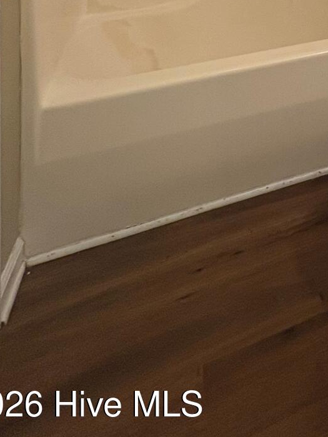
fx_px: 505
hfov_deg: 30.1
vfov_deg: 32.0
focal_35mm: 40
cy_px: -163
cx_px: 405
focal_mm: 2.22
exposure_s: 1/60
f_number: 2.2
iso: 320
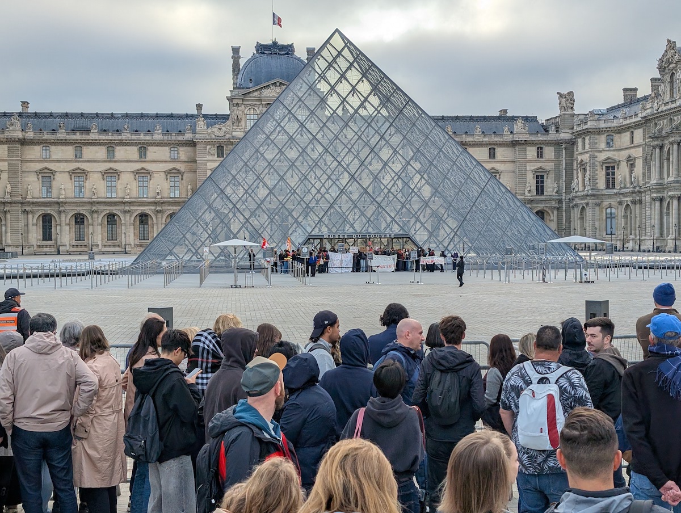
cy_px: 256
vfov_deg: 29.8
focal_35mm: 49
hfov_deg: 38.9
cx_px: 340
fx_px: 966
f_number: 1.68
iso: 17
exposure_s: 1/534
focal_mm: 6.9
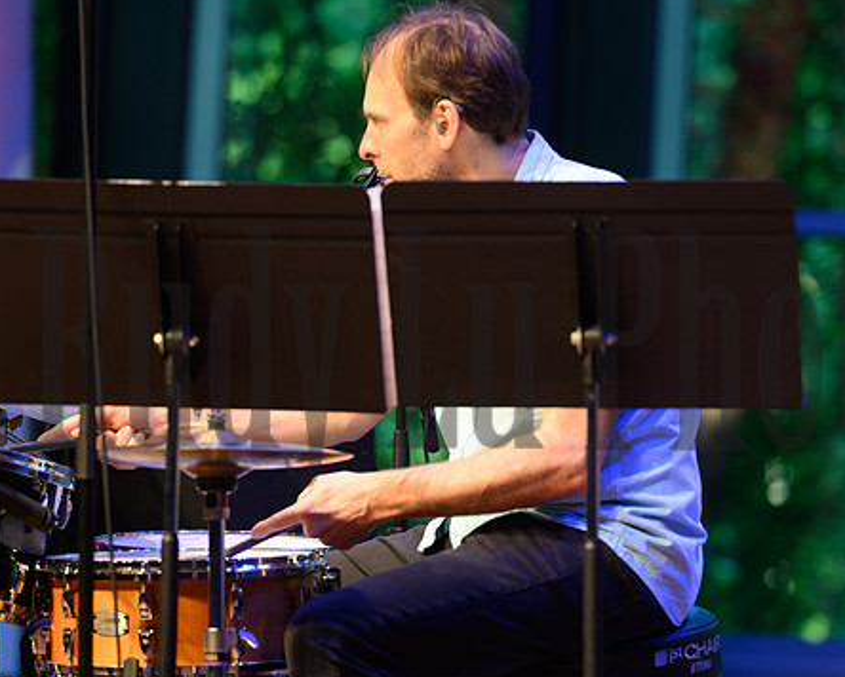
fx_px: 6133
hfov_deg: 7.9
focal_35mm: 245
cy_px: 351
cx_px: 516
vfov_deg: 6.3
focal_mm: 200
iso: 1600
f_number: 4
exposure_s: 1/200
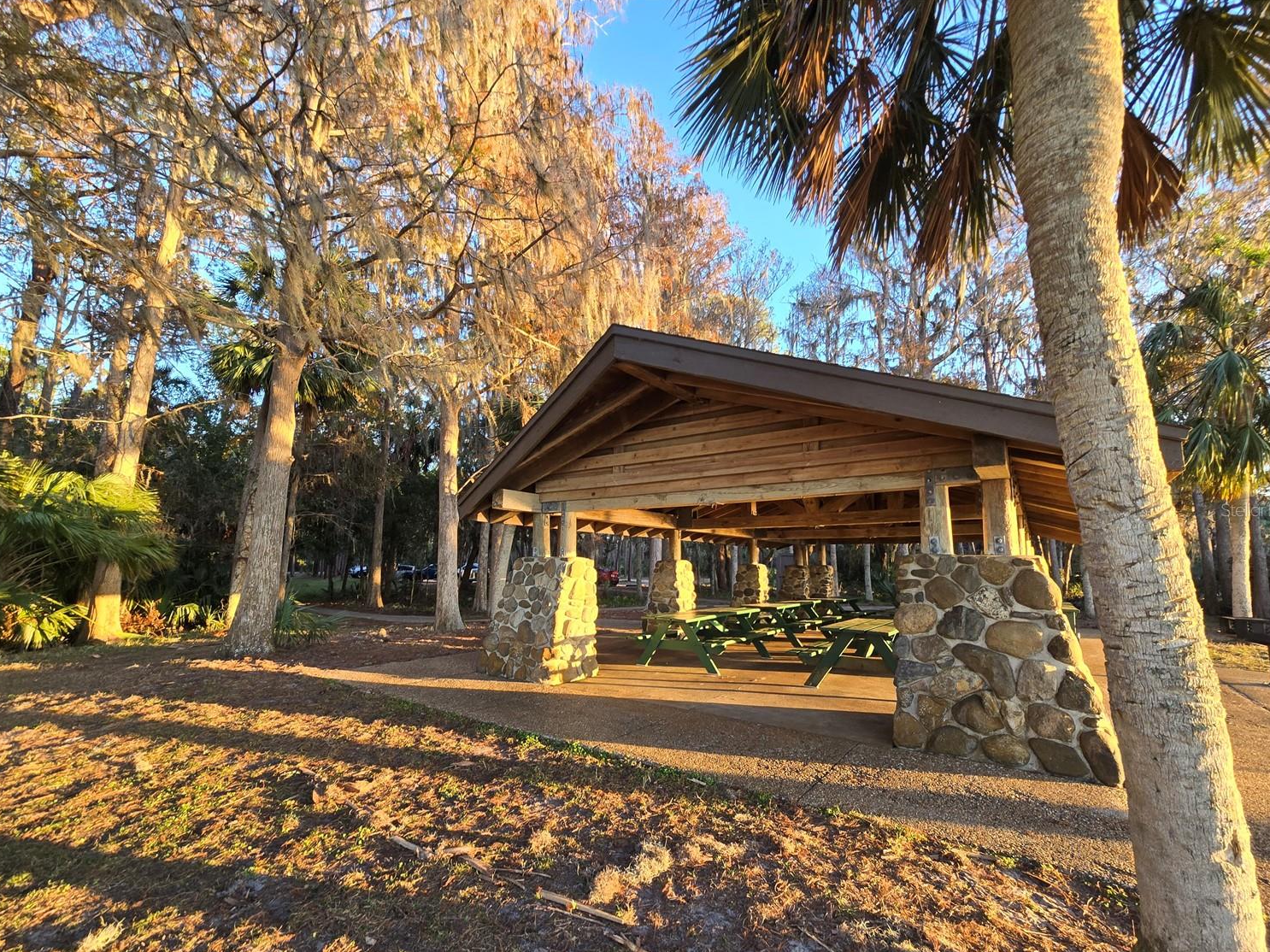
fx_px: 514
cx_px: 618
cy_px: 509
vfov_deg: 85.5
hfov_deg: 102.0
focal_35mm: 14
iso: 64
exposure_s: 1/120
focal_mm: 2.2
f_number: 2.2
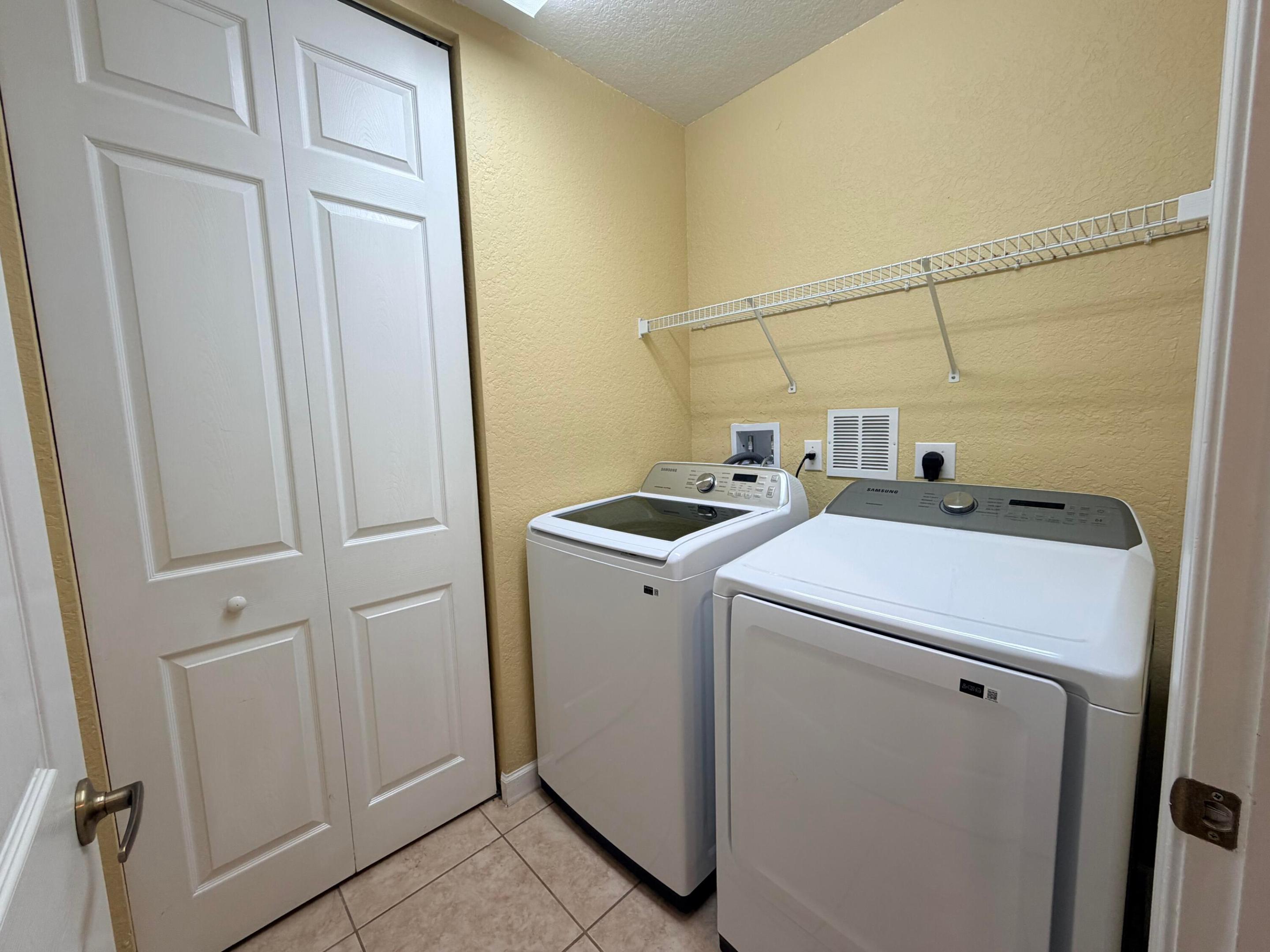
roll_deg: +3.1
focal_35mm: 14
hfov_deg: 102.1
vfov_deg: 85.7
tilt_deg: -6.2
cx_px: 635
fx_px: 514
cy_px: 476
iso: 125
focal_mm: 2.22
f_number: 2.2
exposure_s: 1/120
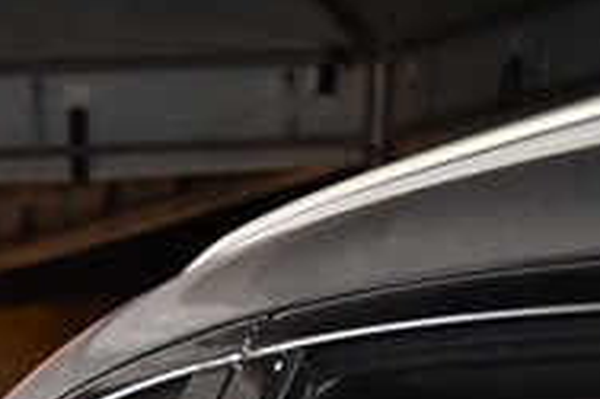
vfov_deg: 5.4
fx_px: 4080
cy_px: 899
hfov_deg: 8.0
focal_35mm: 245
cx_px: -626
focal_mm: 30
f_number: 4
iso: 2500
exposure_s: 1/60
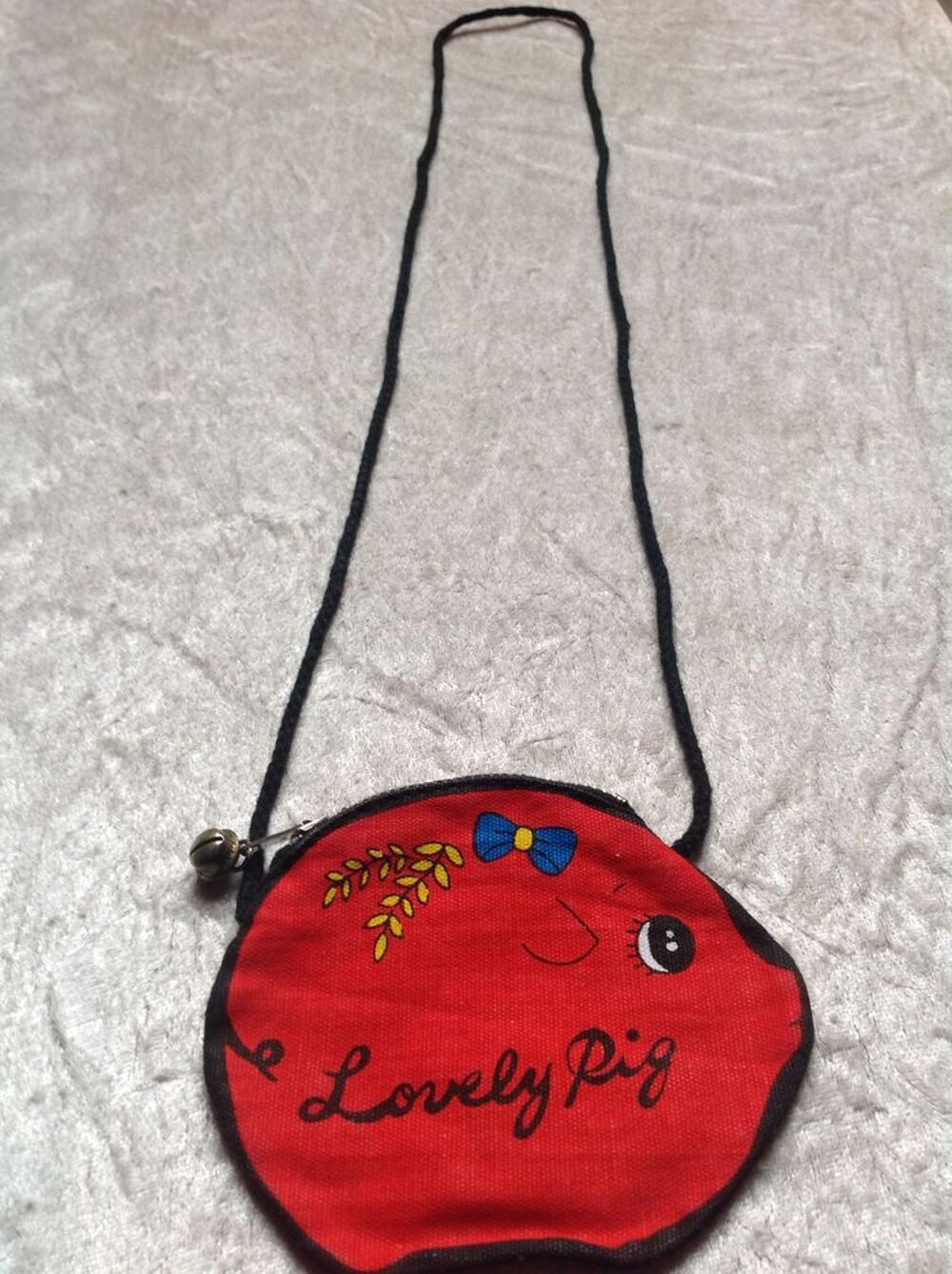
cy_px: 637
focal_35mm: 35
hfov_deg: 40.6
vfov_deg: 52.7
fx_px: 1287
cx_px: 476
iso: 64
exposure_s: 1/15
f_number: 2.4
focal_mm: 4.28
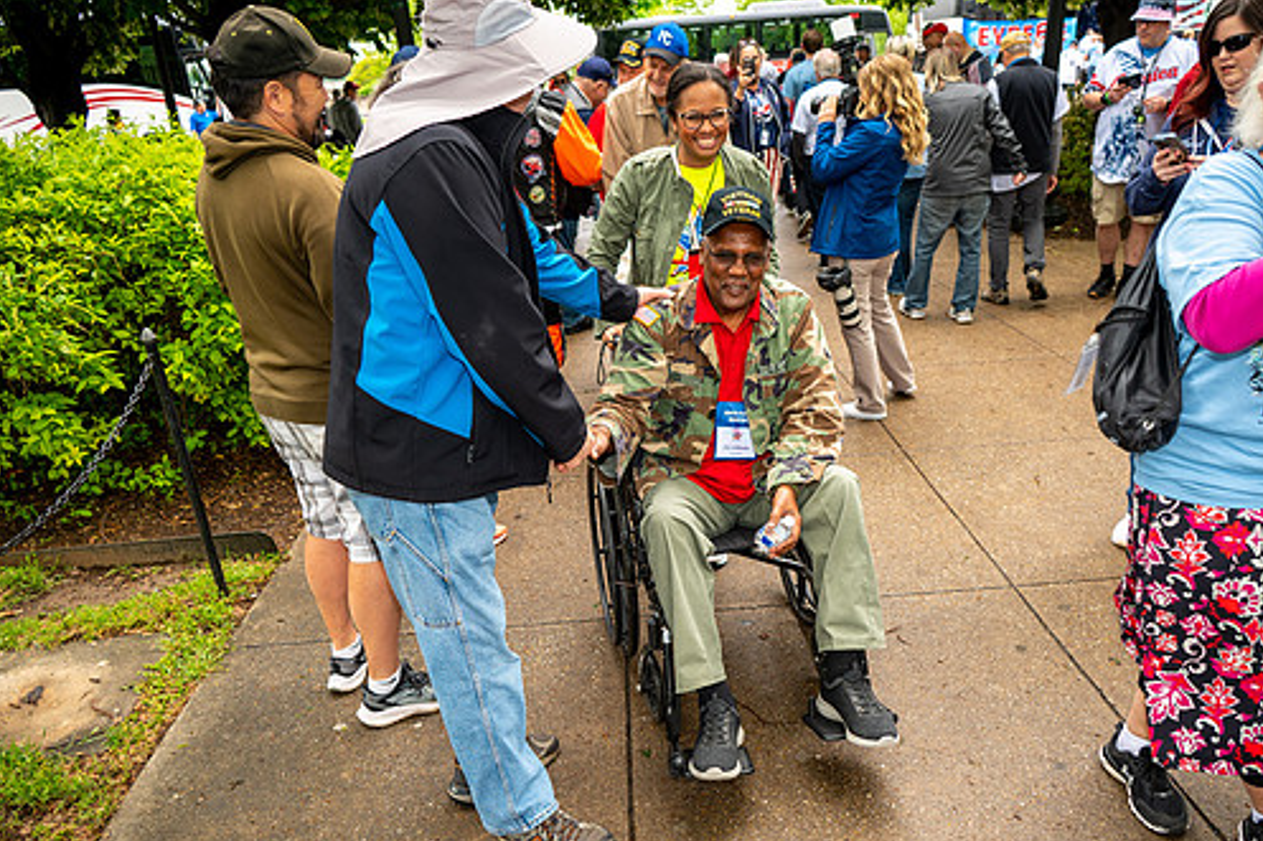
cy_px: 485
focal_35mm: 28
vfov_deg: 46.2
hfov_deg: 65.4
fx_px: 982
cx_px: 666
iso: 160
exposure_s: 1/60
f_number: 4
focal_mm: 24
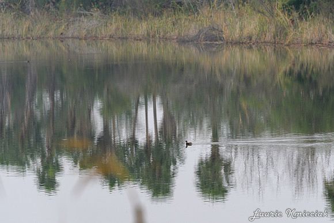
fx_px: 3390
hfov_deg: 5.6
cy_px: 136
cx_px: 189
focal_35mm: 365
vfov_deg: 3.8
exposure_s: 1/400
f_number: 4.5
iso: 180
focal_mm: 200
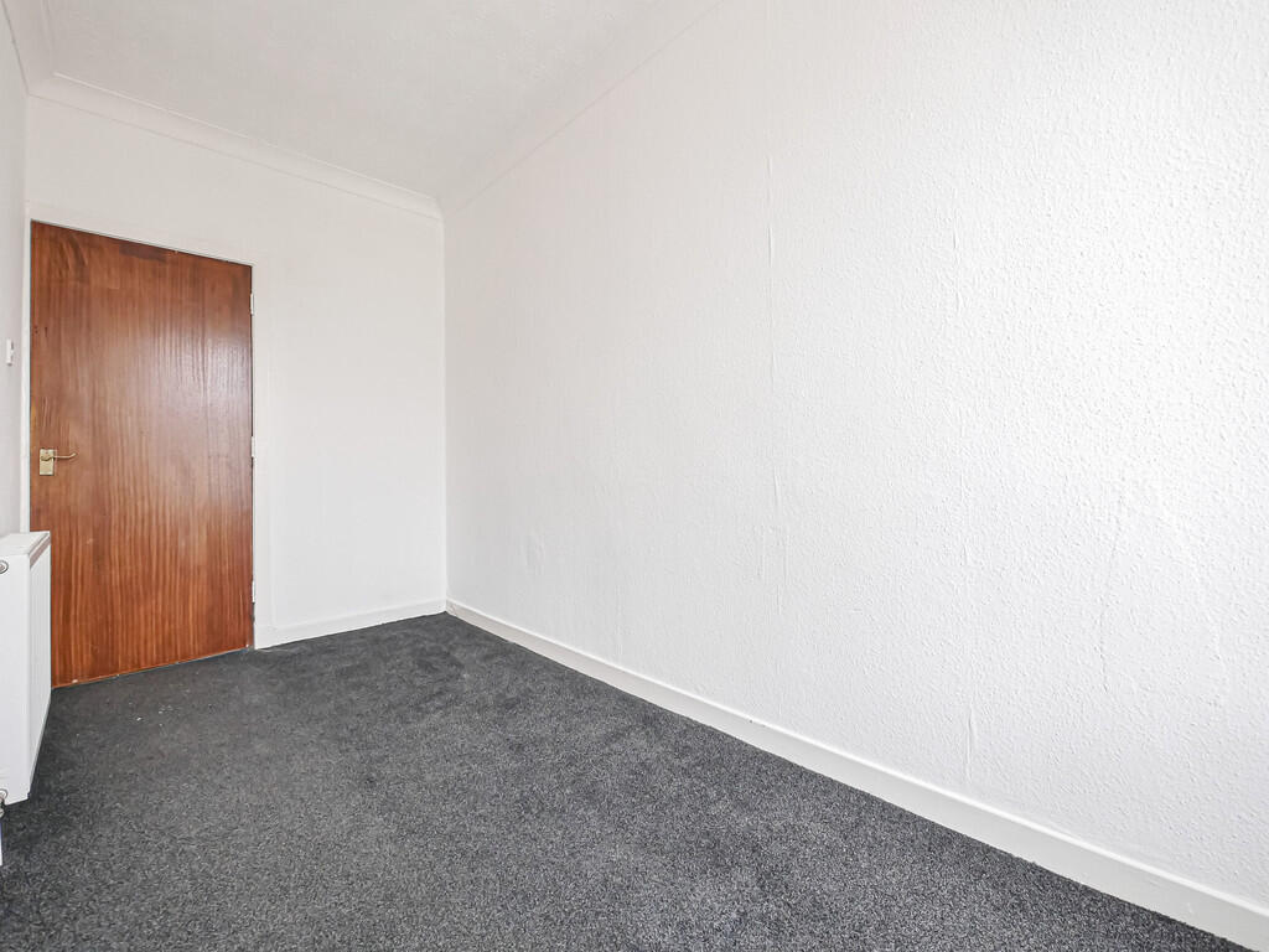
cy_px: 476
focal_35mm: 14
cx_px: 634
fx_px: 513
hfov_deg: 102.1
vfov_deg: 85.7
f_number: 4
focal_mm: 7
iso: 1250
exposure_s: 1/60
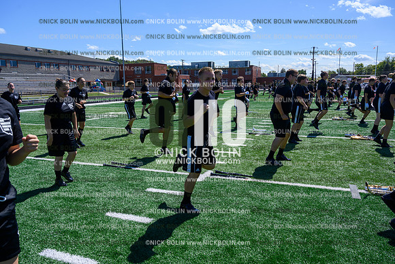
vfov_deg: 45.7
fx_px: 313
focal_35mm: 28
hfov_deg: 64.5
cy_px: 132
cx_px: 198
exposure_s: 1/500
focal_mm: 28.5
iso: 160
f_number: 8
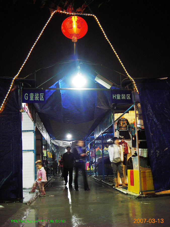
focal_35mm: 38
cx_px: 85
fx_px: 249
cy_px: 114
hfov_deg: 37.7
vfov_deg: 49.0
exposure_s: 1/4
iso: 160
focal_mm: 6.3
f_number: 3.3
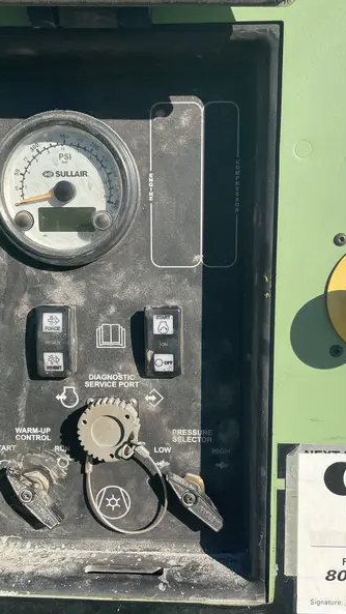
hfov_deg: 33.7
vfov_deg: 56.6
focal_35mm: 35
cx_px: 163
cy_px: 314
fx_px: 570
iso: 50
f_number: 1.6
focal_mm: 4.2
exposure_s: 1/4132
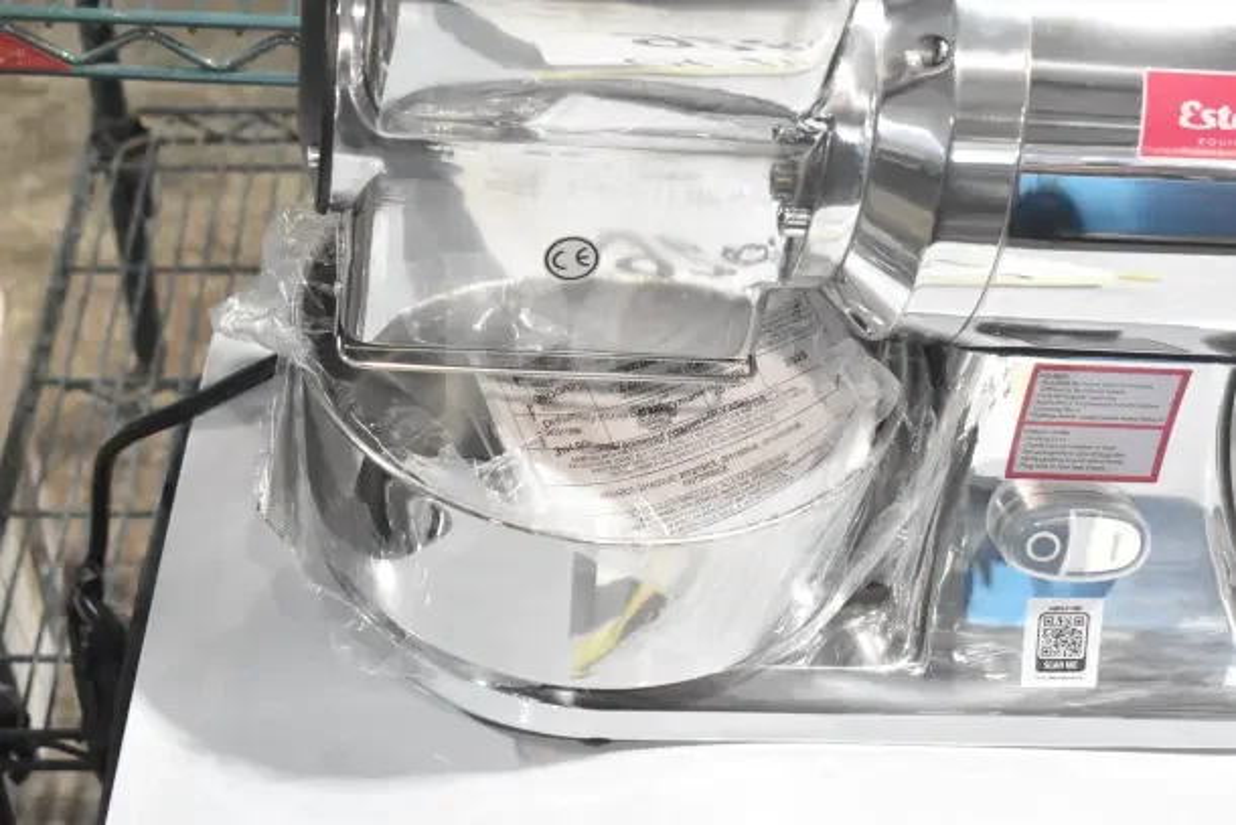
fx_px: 2318
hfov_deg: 29.9
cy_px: 412
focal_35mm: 68
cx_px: 618
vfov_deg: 20.2
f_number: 8
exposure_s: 1/250
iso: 6400
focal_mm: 45
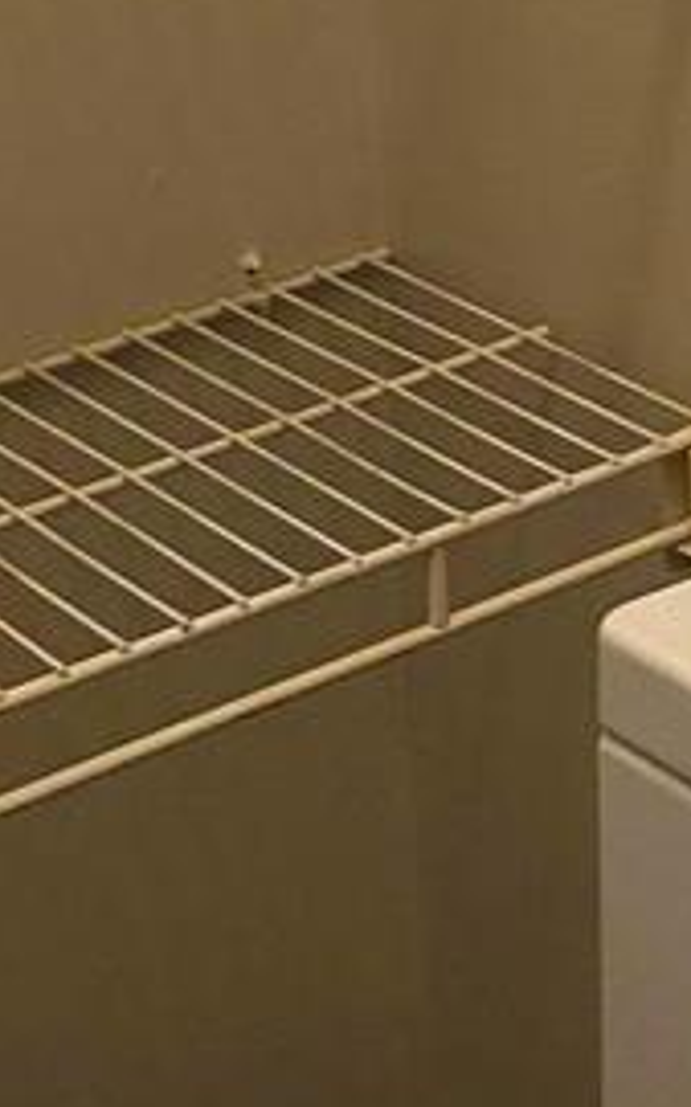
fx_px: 3320
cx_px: 1321
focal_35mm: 110
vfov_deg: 17.1
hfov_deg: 11.0
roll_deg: +2.1
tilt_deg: -6.3
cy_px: -568
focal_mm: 4.25
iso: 200
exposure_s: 1/60
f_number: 1.8
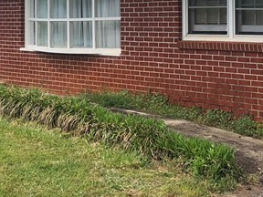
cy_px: 14
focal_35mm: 103
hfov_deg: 19.1
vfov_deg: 14.2
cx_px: 128
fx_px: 783
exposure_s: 1/1185
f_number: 1.8
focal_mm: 3.99
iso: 20
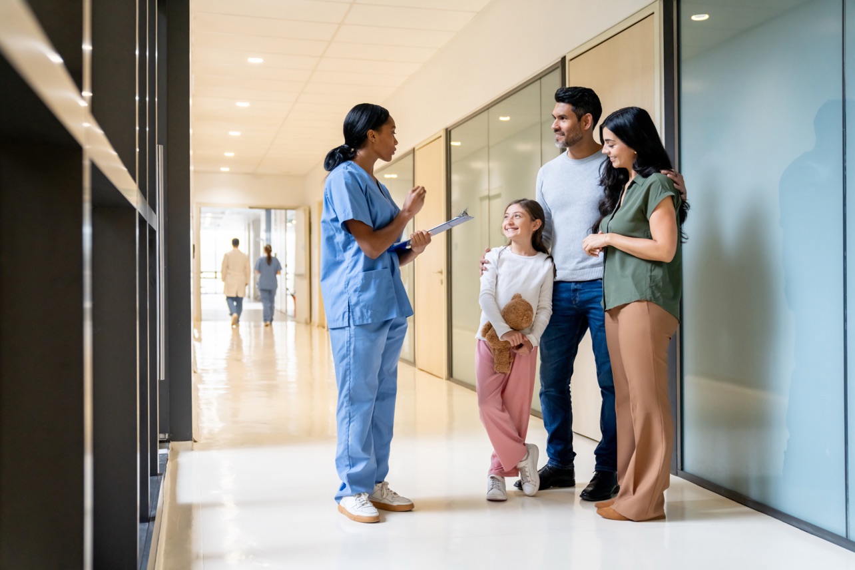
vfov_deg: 34.2
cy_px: 285
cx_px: 428
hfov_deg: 49.6
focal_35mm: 39
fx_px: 926
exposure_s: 1/160
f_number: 2.8
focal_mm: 39
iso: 800
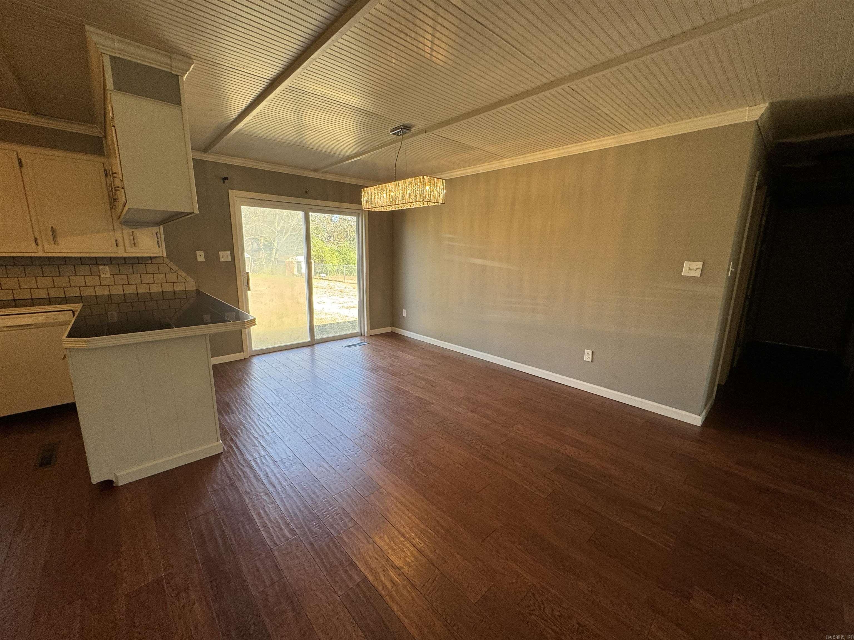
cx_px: 427
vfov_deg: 85.7
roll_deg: -1.4
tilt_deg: -12.0
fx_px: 345
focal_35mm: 14
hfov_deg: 102.1
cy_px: 320
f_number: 2.2
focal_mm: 2.22
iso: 100
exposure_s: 1/120
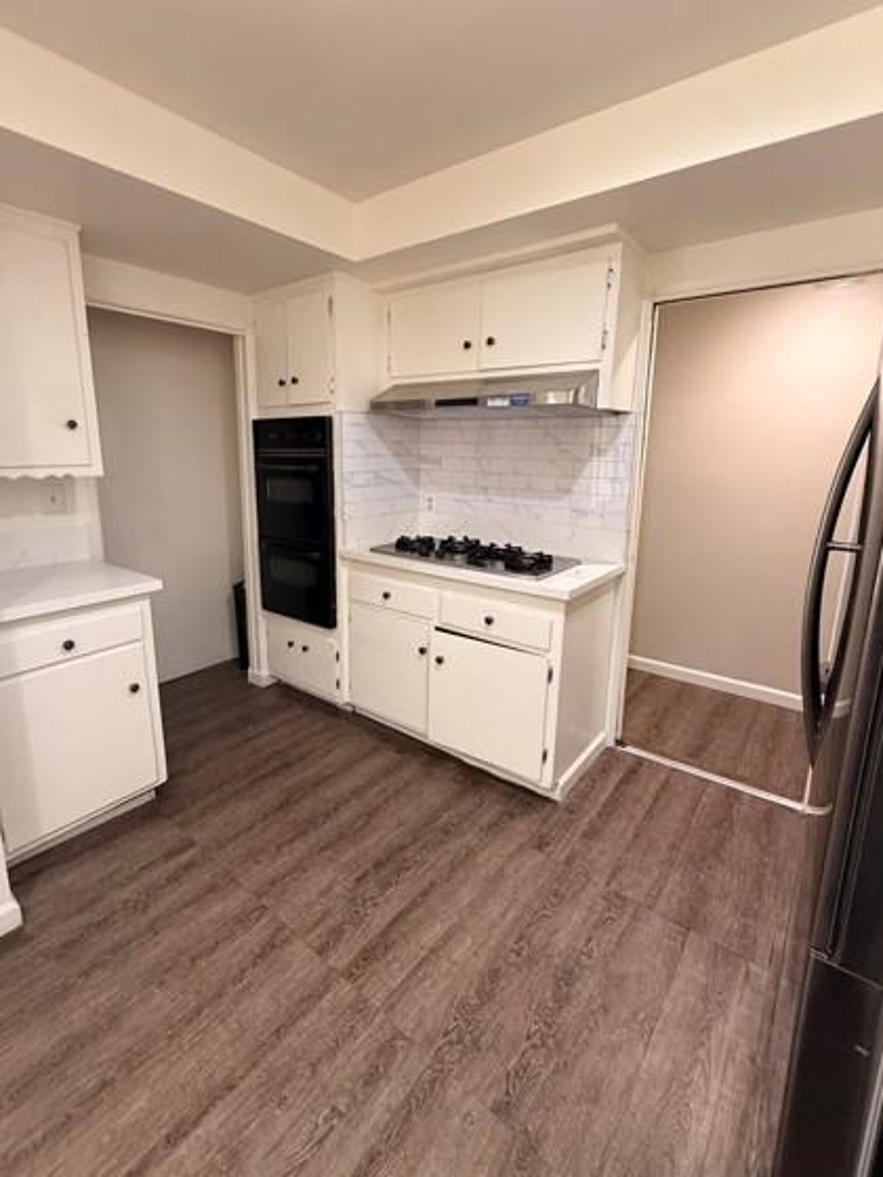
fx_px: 544
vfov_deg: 94.4
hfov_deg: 77.9
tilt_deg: -11.0
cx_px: 404
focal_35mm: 16
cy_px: 555
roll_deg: -0.9
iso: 400
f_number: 2.2
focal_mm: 2.22
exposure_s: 1/60
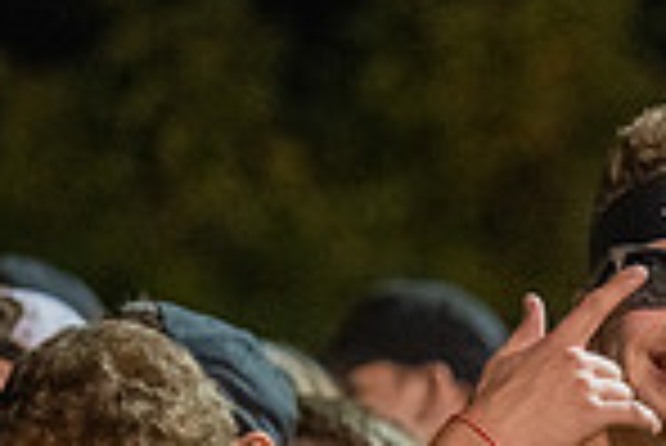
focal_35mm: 490
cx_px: 1192
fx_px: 9074
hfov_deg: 4.2
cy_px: 777
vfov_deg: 2.8
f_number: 2.8
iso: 6400
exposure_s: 1/400
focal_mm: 125
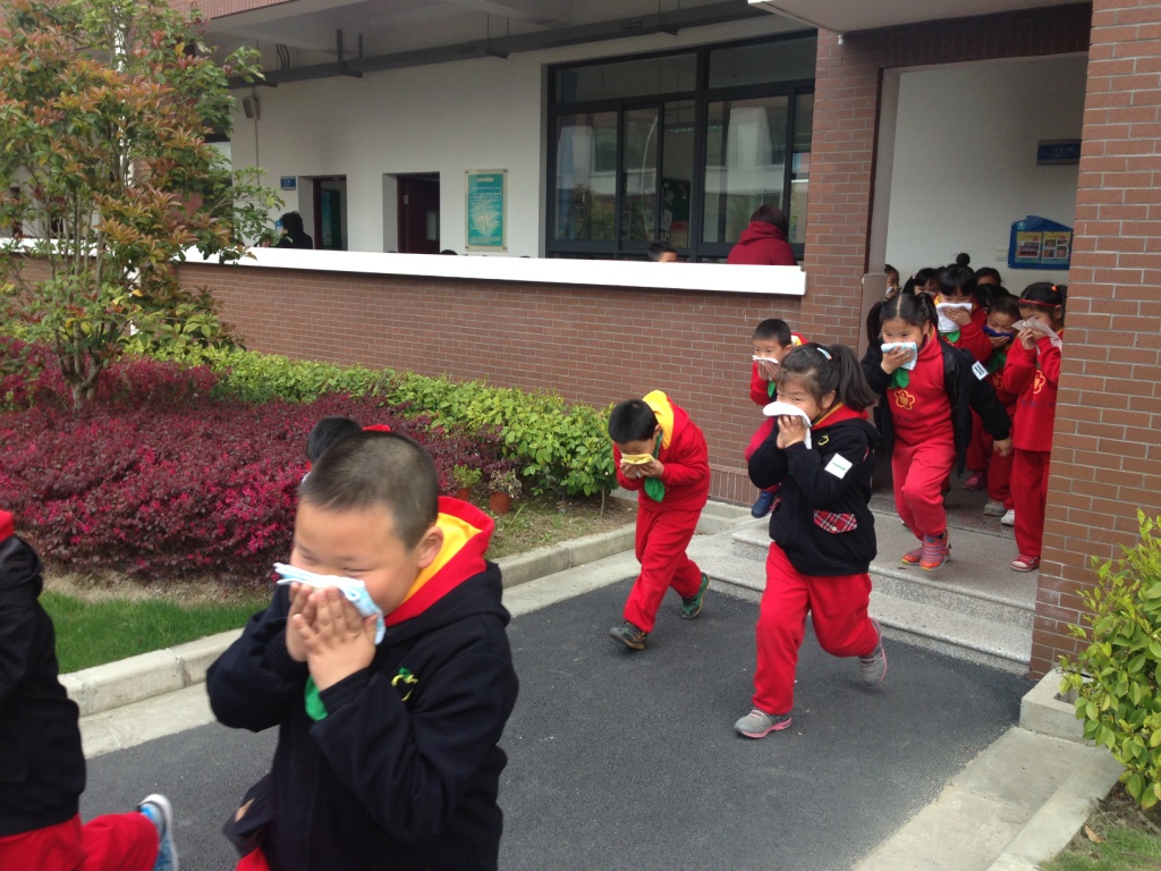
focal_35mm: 33
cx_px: 580
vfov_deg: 42.9
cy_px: 436
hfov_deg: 55.4
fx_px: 1107
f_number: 2.4
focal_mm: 4.12
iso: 50
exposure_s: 1/337
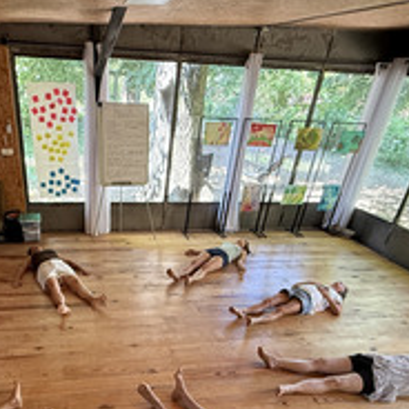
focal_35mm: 28
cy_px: 327
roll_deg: -3.1
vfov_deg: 53.5
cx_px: 129
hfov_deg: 55.8
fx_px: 374
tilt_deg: -32.9
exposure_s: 1/60
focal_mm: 2.22
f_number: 2.2
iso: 400
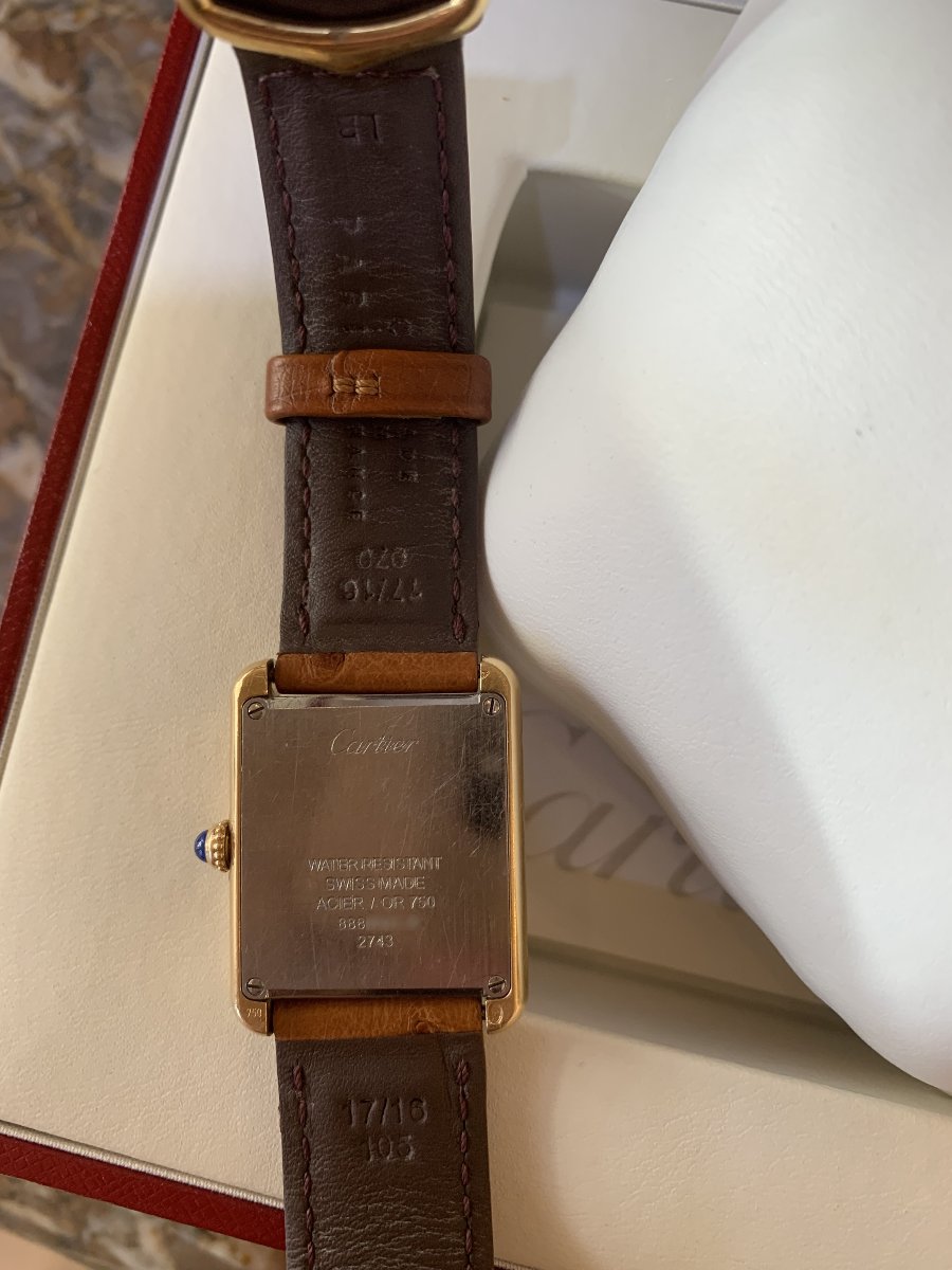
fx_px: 953
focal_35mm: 26
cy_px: 635
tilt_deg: -83.4
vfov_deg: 67.3
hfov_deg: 53.1
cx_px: 476
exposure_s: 1/100
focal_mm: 4.25
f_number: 1.8
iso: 80
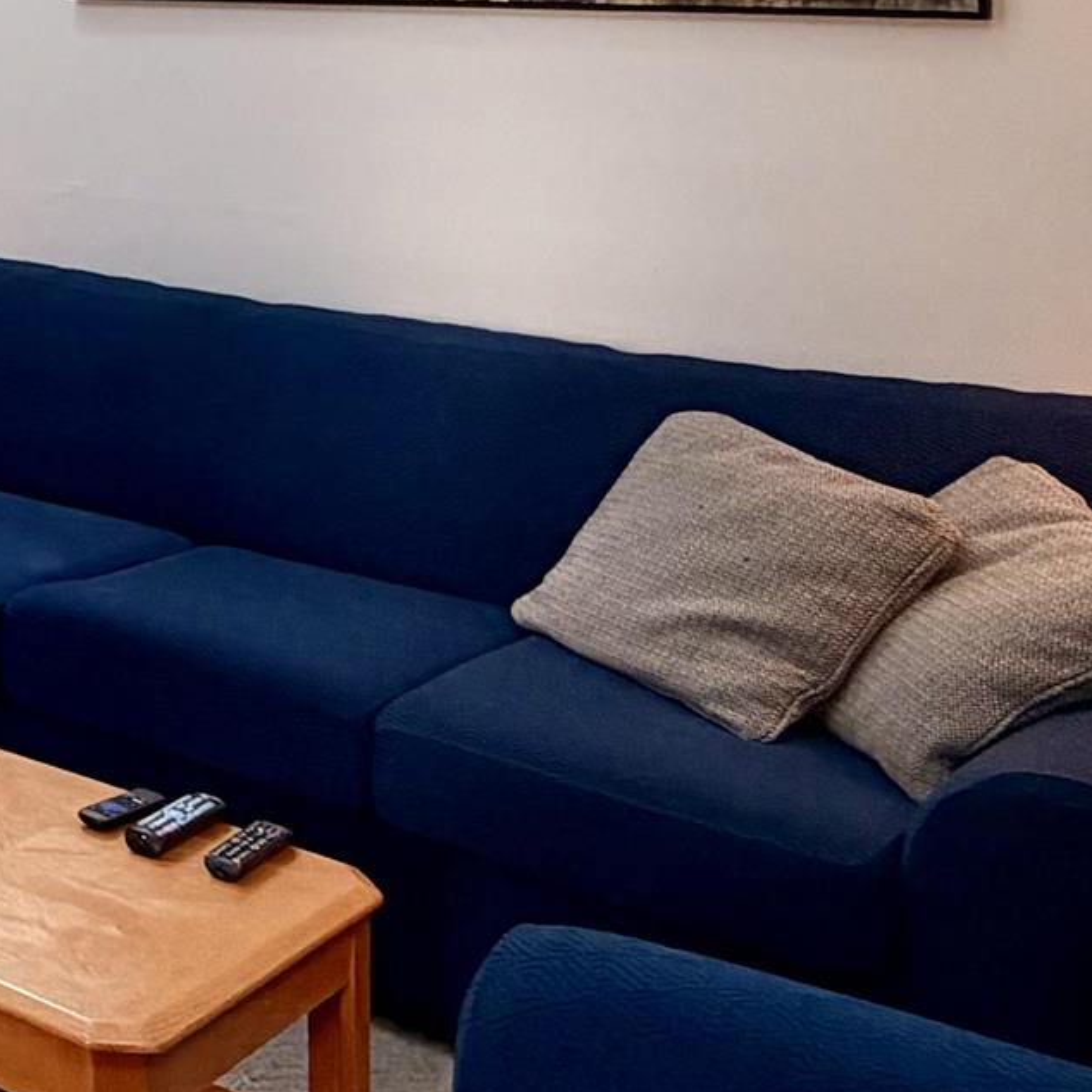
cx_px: -892
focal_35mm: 60
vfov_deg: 26.5
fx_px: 2141
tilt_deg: -1.4
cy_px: -86
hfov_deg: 20.2
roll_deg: +1.2
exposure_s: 1/120
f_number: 2.2
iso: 80
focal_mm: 2.22
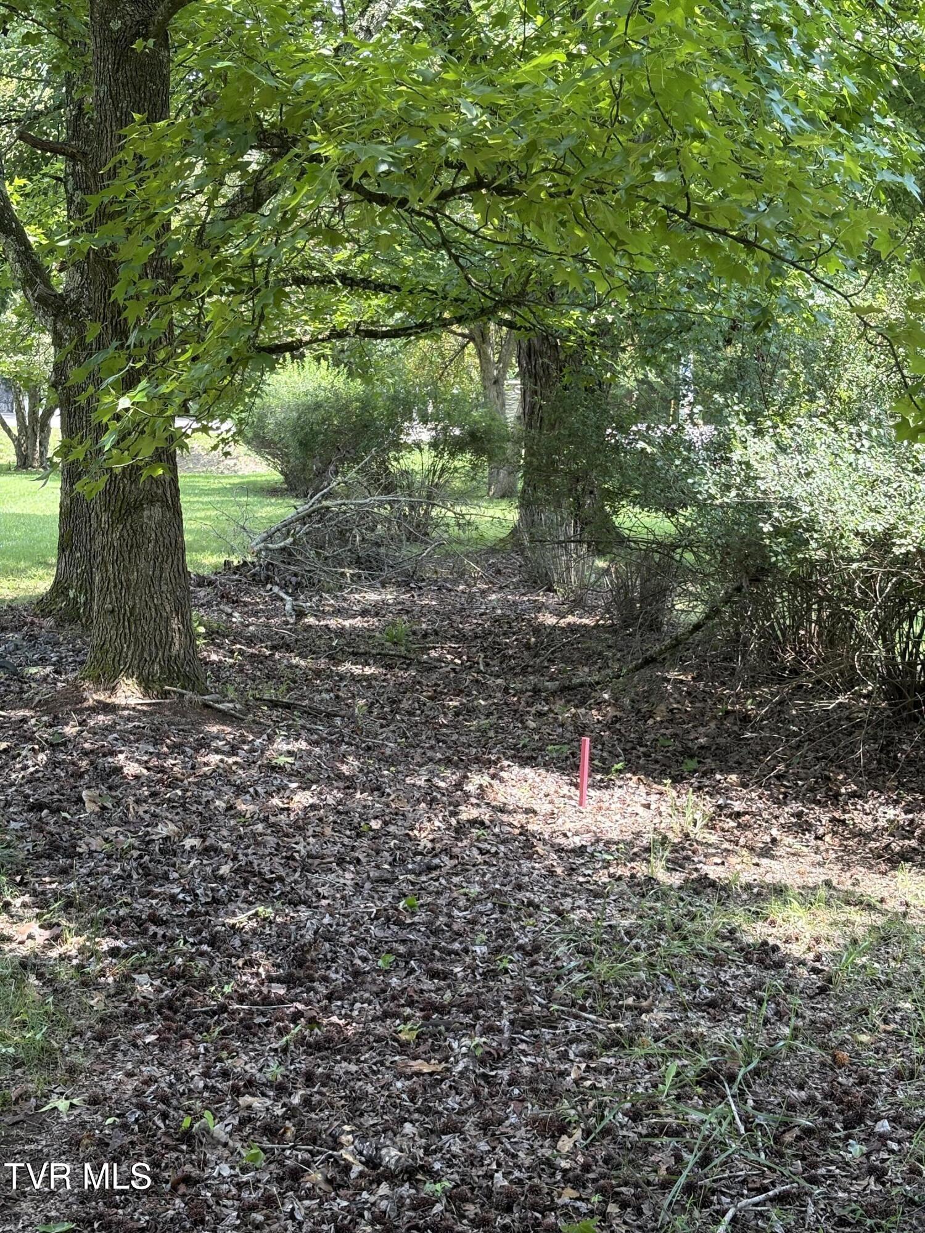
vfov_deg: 36.8
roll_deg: -0.5
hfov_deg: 28.0
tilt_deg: -3.5
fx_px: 1853
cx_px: 462
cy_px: 616
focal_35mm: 52
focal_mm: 5.96
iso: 40
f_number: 1.6
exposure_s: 1/185
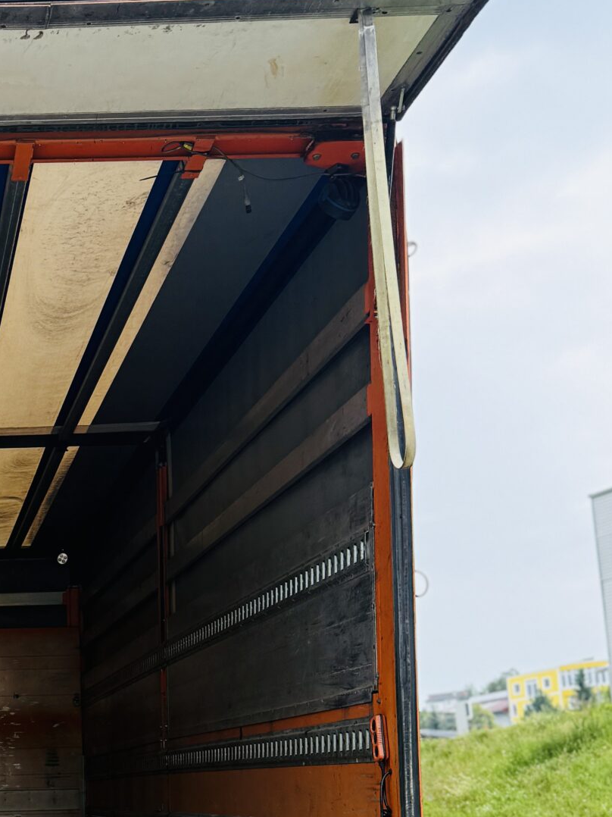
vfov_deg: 32.1
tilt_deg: +5.1
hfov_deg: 23.7
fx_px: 1344
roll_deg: +3.1
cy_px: 744
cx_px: -100
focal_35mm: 57
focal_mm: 6.76
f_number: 1.78
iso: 100
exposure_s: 1/1812
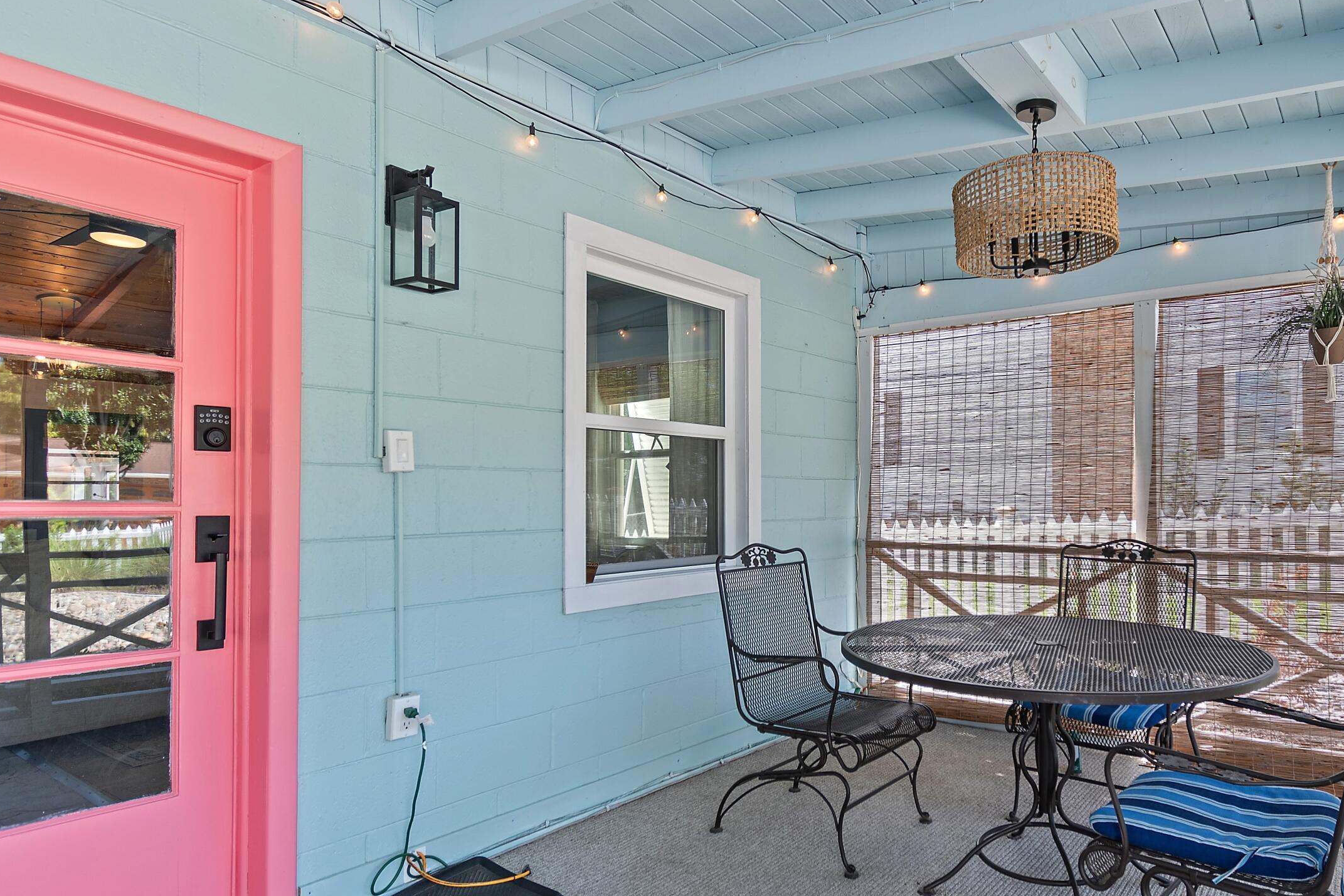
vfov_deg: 59.4
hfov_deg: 79.9
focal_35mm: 21
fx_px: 784
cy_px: 480
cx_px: 831
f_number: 4.5
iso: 100
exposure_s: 1/25
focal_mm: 10
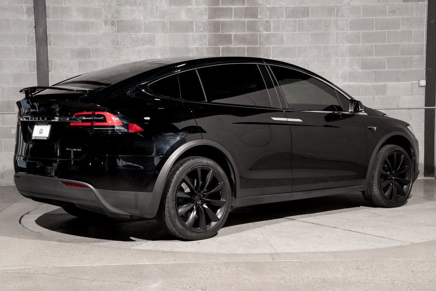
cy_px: 148
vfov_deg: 22.6
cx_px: 212
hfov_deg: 33.3
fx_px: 728
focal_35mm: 60
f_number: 6.3
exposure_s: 1/50
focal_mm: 57
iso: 250
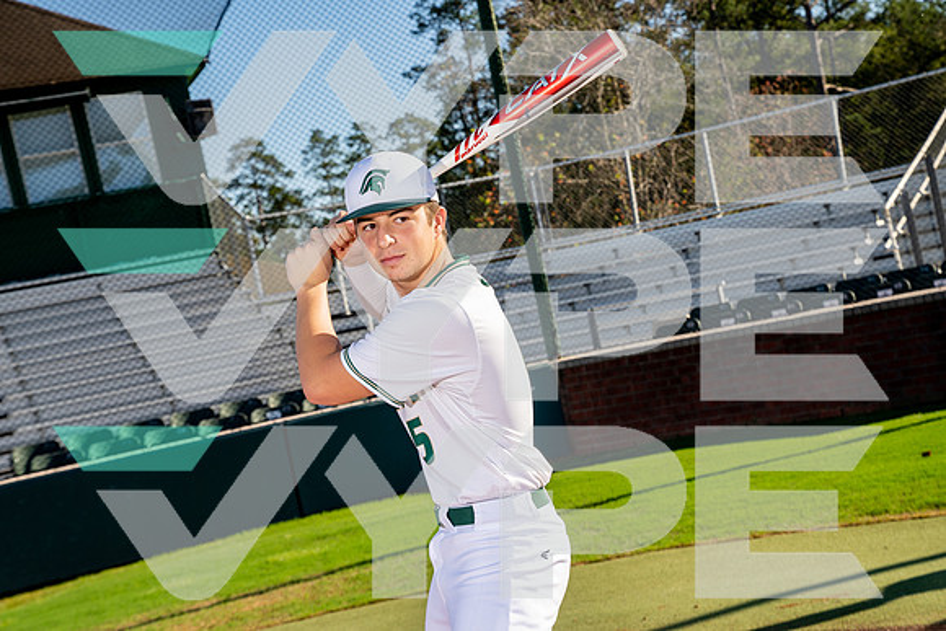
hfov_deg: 28.8
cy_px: 316
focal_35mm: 70
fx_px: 1840
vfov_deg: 19.5
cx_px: 473
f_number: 7.1
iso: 100
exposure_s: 1/250
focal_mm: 70
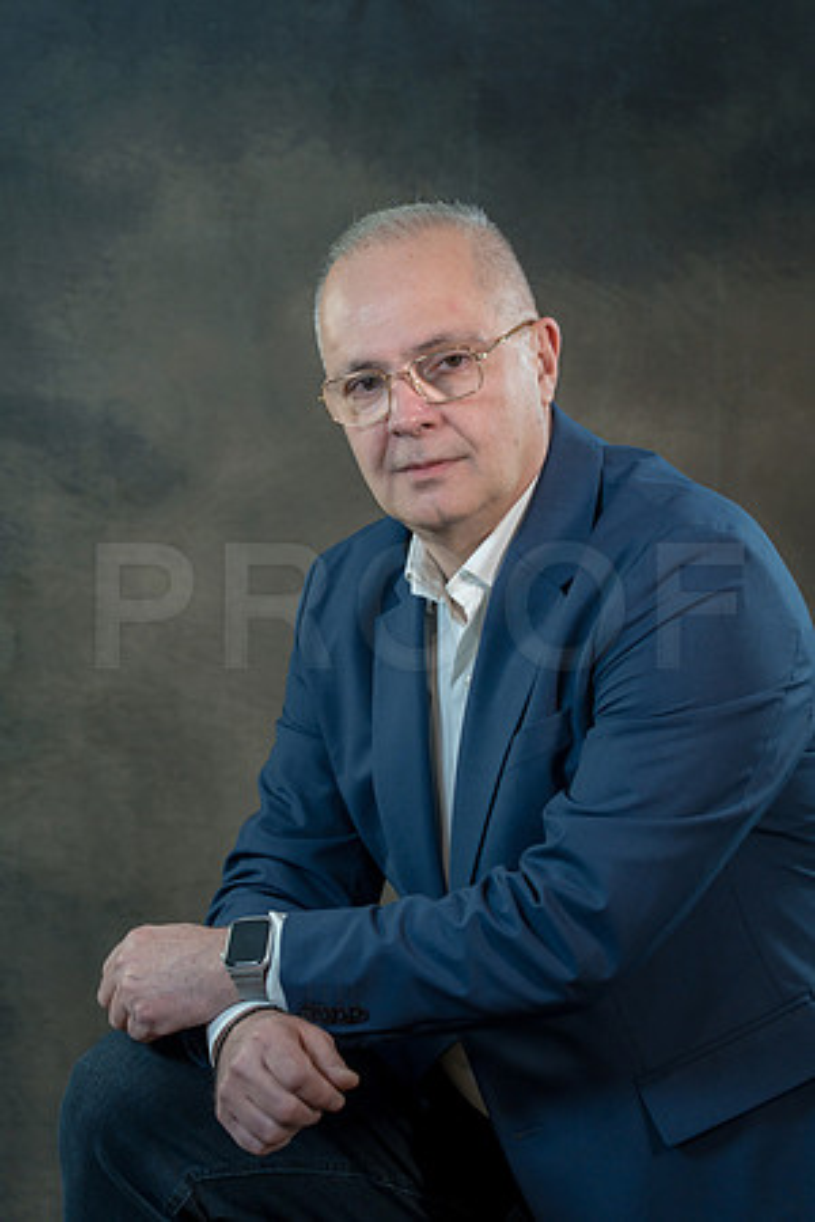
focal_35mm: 105
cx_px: 408
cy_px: 611
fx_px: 3565
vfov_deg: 19.5
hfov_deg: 13.0
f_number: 5
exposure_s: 1/100
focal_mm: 105
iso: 250
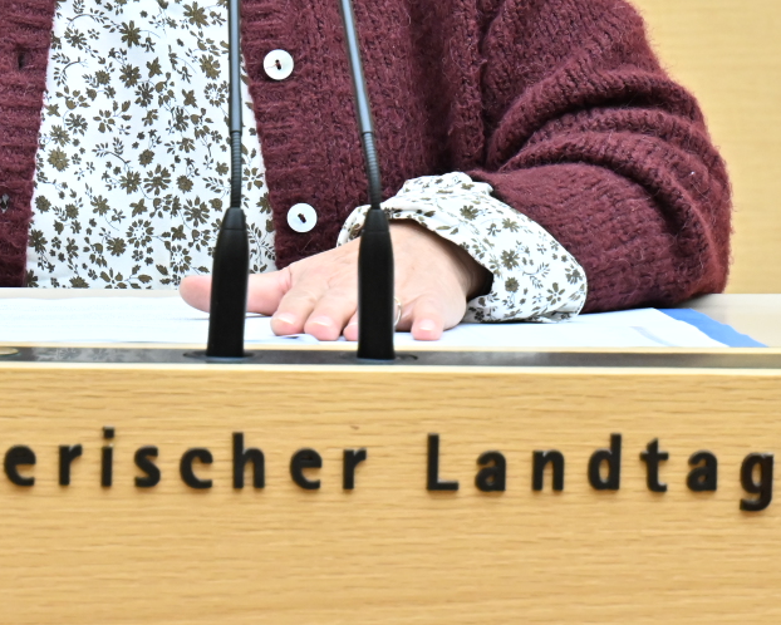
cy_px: -93
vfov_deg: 1.7
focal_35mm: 898
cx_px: 92
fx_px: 20763
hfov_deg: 2.2
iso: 2500
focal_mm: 310
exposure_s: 1/250
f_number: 8
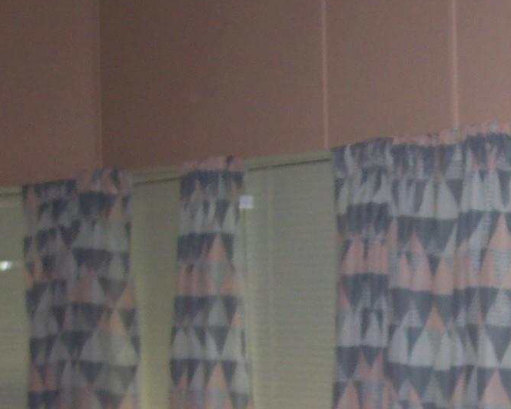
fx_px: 1633
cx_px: 539
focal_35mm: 108
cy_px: 343
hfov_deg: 17.3
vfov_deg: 14.2
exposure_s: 1/60
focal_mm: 7
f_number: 3
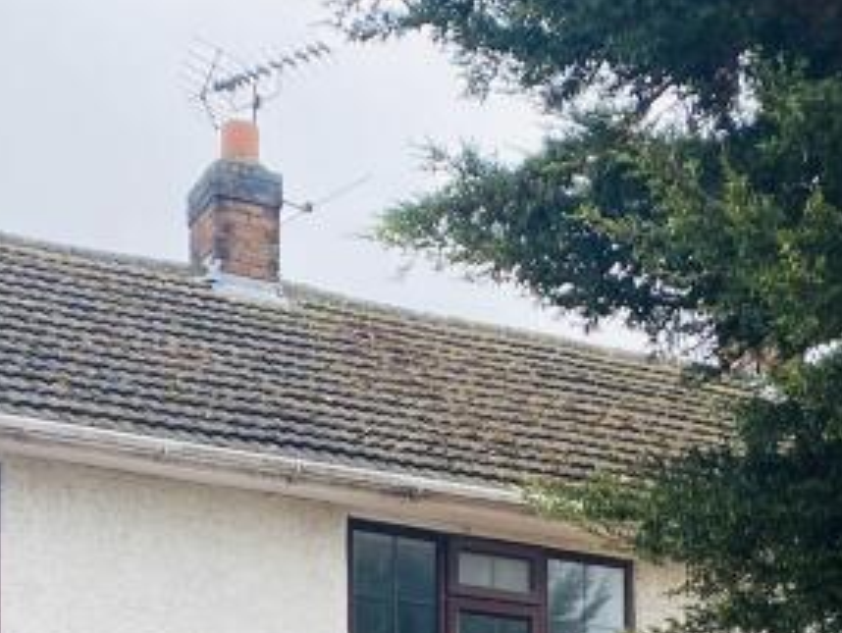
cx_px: 636
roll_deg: +0.7
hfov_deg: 20.9
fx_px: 2264
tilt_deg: +2.6
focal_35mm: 93
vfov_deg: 14.3
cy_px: 1101
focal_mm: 4.25
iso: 32
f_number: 1.8
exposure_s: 1/288
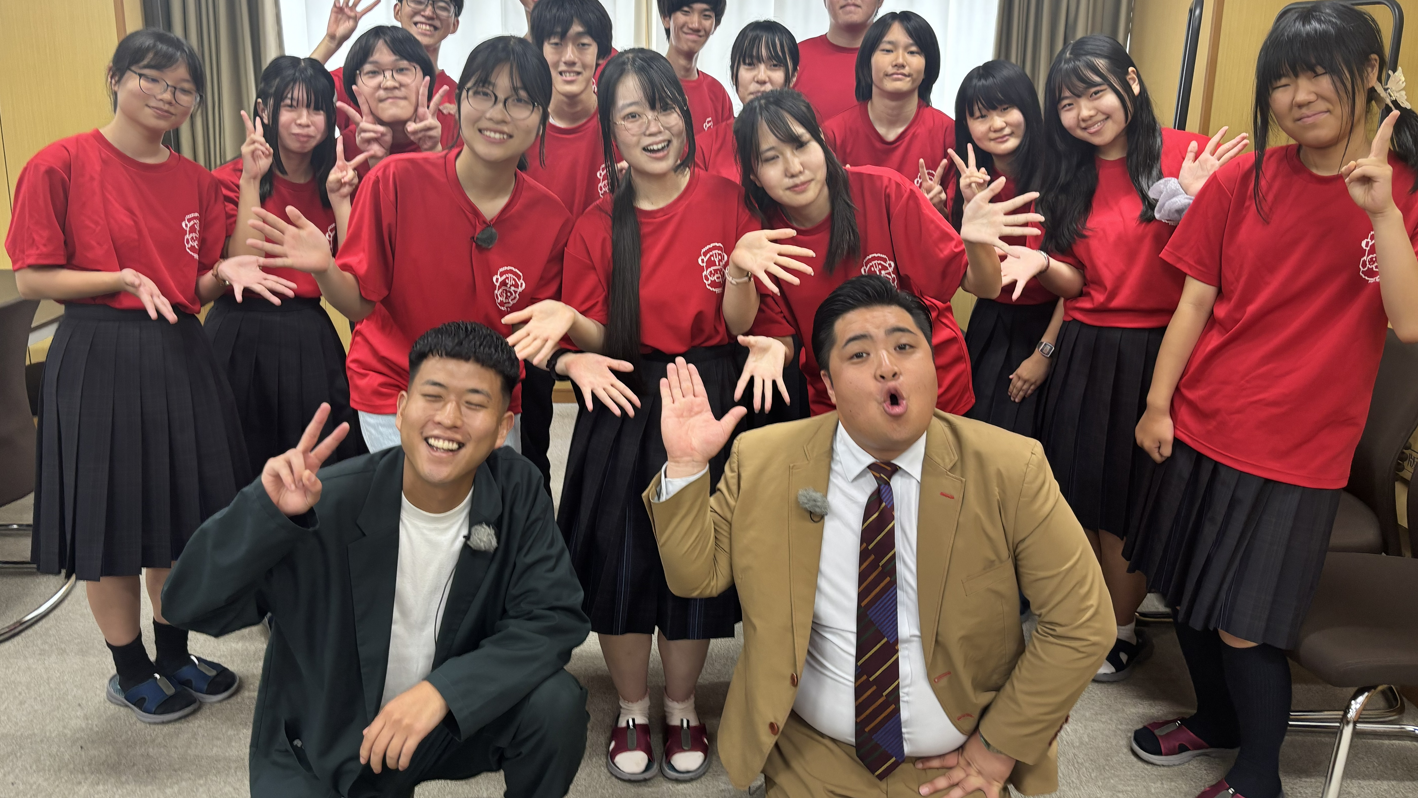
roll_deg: -2.3
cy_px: 330
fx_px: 1090
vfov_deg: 40.0
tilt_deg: -14.0
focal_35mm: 29
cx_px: 693
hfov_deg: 66.1
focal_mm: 5.96
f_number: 1.6
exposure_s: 1/60
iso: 100
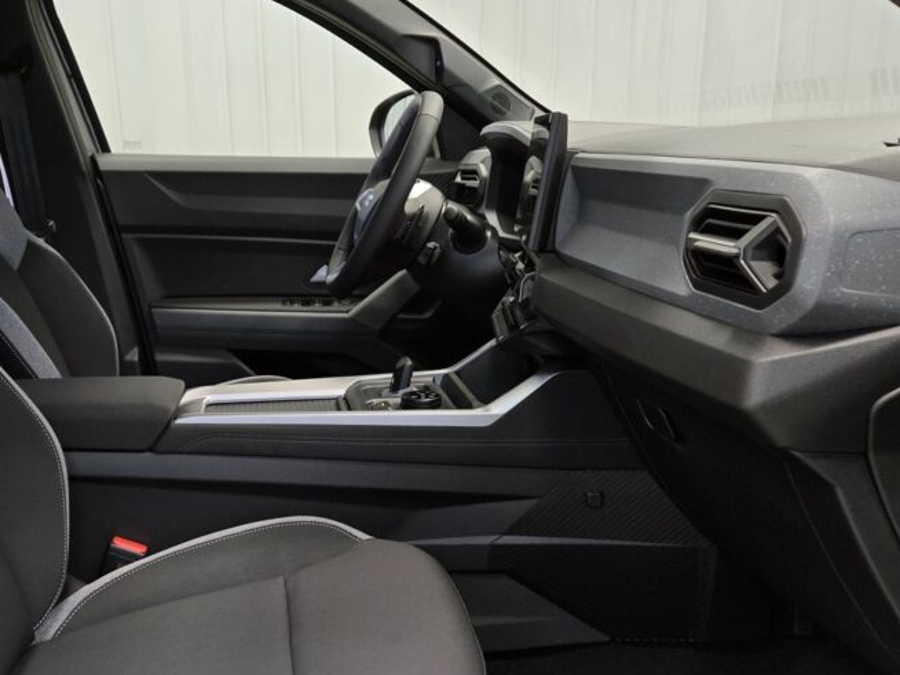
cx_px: 351
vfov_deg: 39.5
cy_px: 417
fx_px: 936
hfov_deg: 50.9
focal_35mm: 36
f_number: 1.8
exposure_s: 1/90.1
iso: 250
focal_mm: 5.4
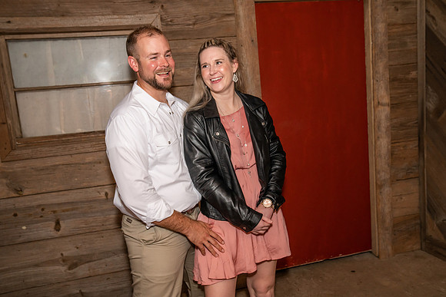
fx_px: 434
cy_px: 148
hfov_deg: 54.4
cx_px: 223
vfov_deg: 37.9
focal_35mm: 35
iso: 1600
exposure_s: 1/125
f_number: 4.5
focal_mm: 35
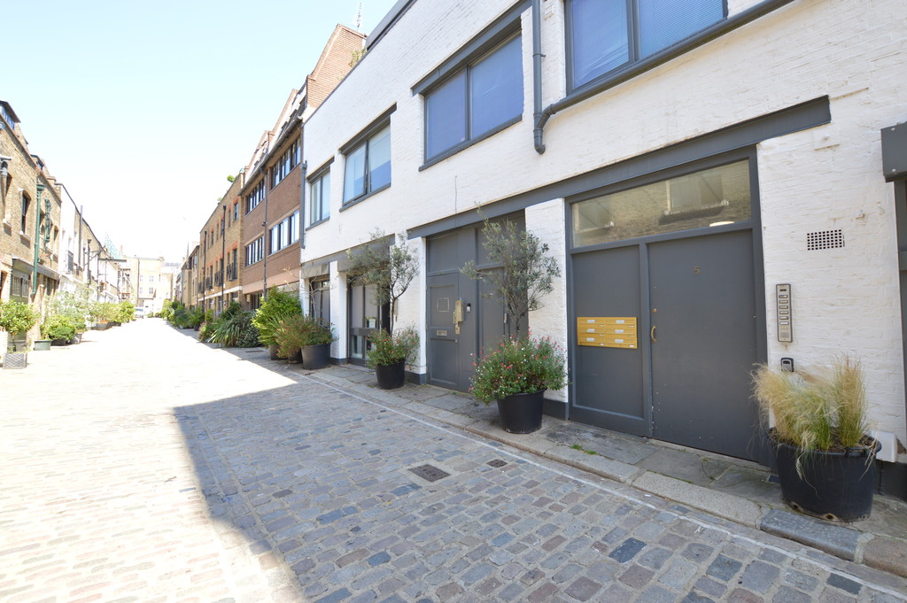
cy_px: 302
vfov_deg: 77.2
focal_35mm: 15
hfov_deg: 100.4
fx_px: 378
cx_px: 454
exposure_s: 1/80
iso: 200
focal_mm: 10
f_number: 6.3
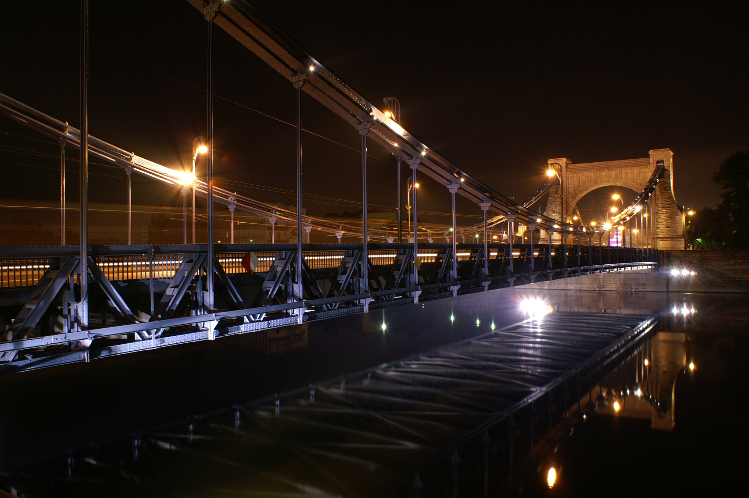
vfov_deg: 47.9
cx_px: 374
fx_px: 561
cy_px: 249
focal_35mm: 27
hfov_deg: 67.4
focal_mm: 18
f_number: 10
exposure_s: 13
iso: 100
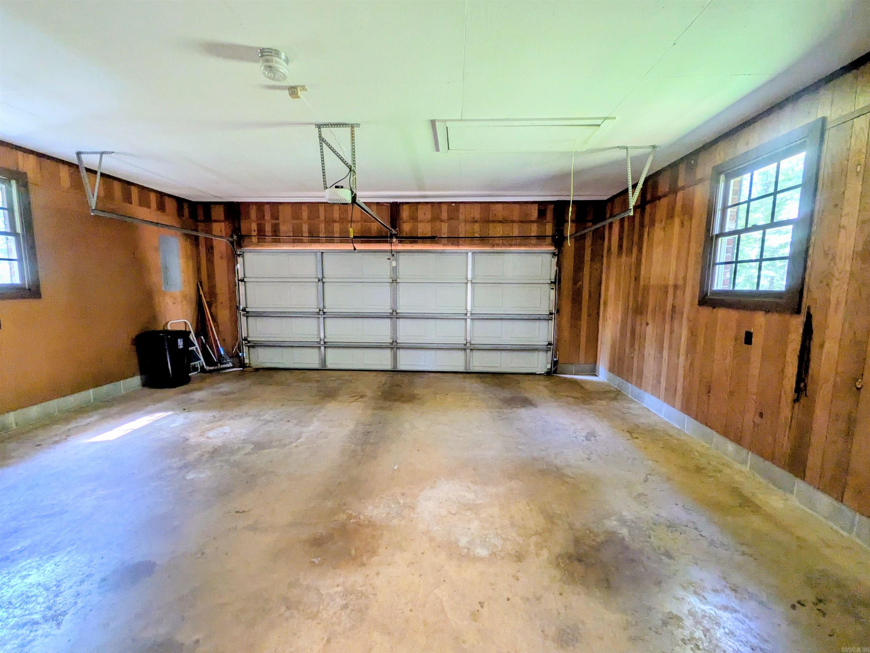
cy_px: 326
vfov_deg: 85.7
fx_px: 352
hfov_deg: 102.1
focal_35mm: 14
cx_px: 435
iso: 159
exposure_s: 1/30
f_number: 2.2
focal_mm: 1.85
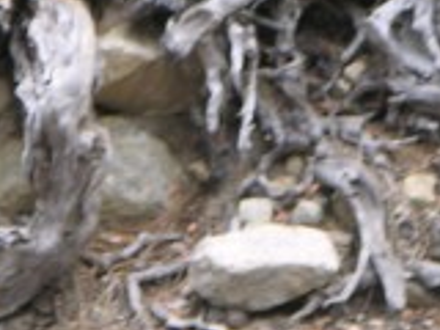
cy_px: -129
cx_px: 498
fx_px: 13029
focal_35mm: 1025
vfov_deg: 1.5
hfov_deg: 1.9
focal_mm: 41.1
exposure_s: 1/45.7
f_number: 3.9
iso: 50
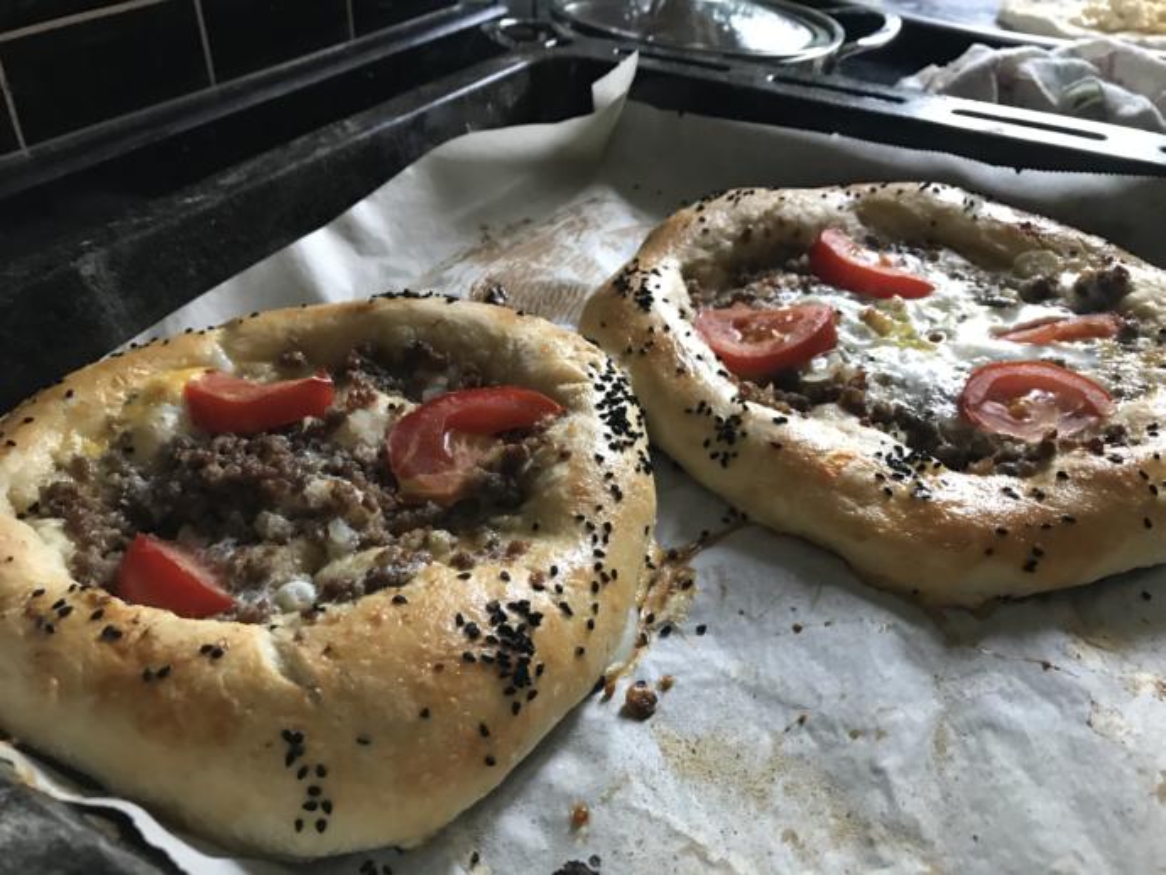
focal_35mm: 28
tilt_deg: -36.0
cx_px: 583
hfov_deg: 63.4
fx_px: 943
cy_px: 438
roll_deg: -1.4
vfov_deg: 49.8
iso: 100
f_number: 1.8
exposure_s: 1/14
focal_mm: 3.99
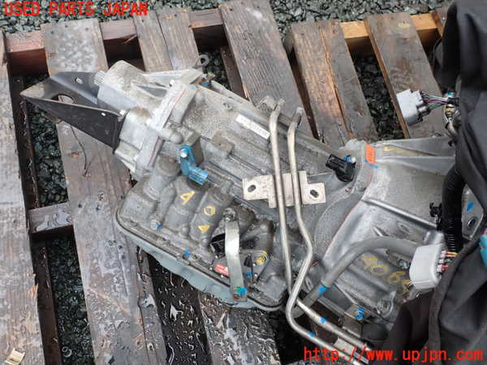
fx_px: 422
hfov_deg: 60.0
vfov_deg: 46.8
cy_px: 182
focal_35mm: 30
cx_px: 244
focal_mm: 5.4
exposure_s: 1/125
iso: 100
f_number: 3.2
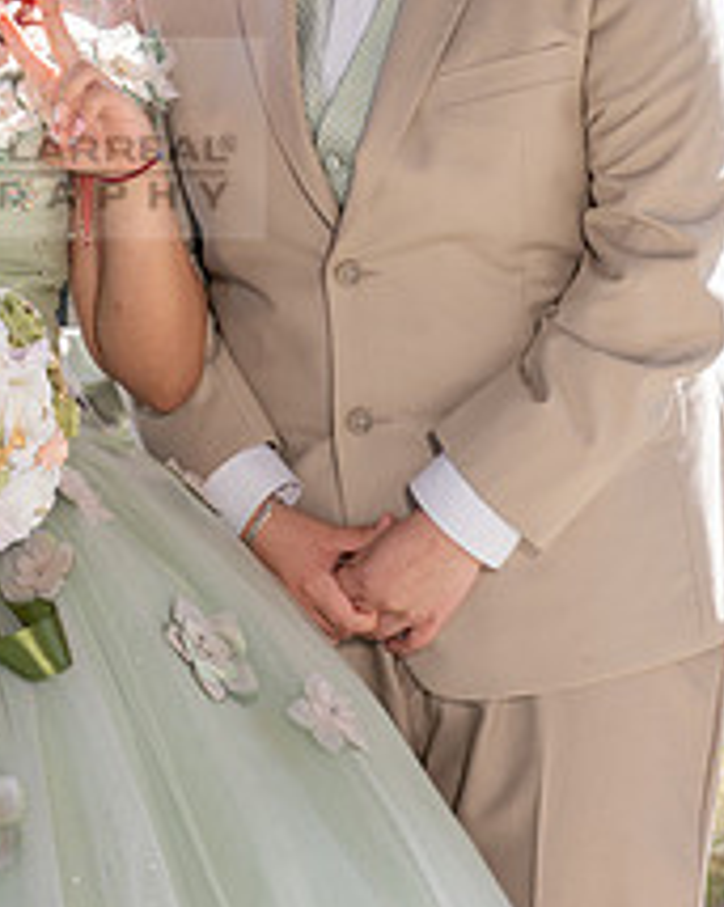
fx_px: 4101
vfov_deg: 12.5
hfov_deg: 10.0
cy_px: 138
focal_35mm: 153
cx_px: -93
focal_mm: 60
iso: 200
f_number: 5
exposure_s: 1/250
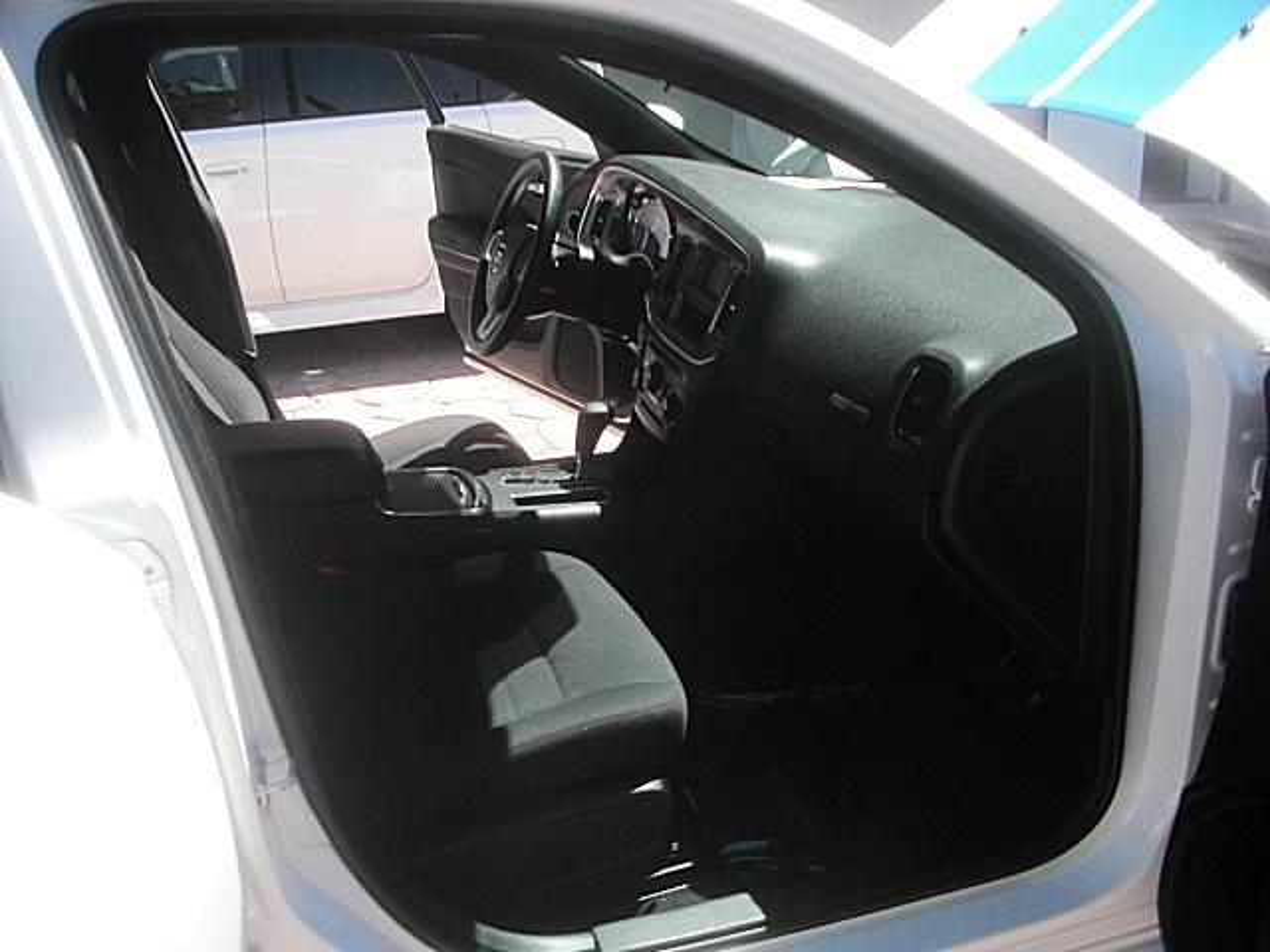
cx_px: 635
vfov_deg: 39.7
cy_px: 476
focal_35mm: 36
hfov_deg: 51.4
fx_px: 1321
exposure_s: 1/320
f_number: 2.8
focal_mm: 6.3
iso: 50
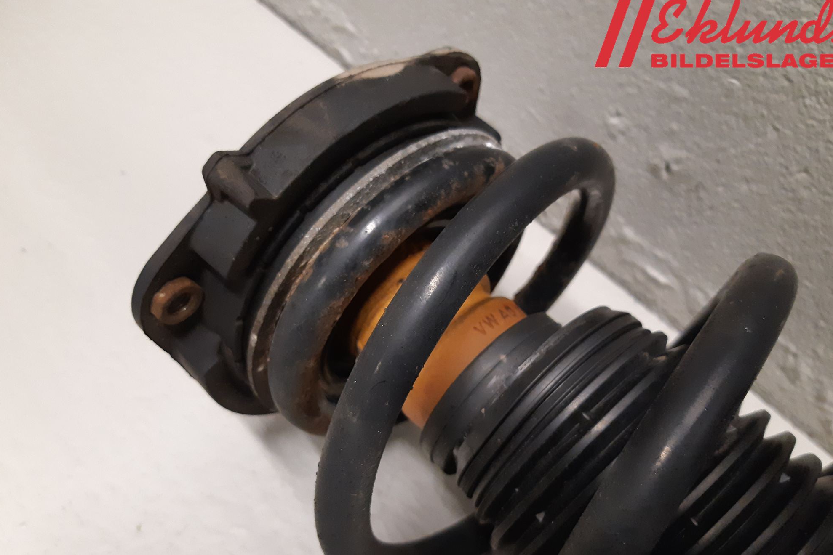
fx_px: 648
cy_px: 319
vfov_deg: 46.3
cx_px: 422
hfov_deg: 65.5
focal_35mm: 28
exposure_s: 1/50
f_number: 1.7
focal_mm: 3.93
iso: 250
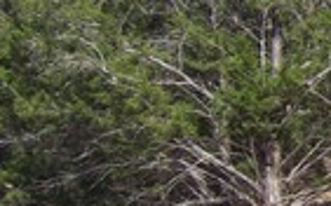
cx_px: 718
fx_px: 1560
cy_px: 42
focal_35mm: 173
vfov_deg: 7.6
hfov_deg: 10.8
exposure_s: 1/421
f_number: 4.8
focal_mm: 6
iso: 80
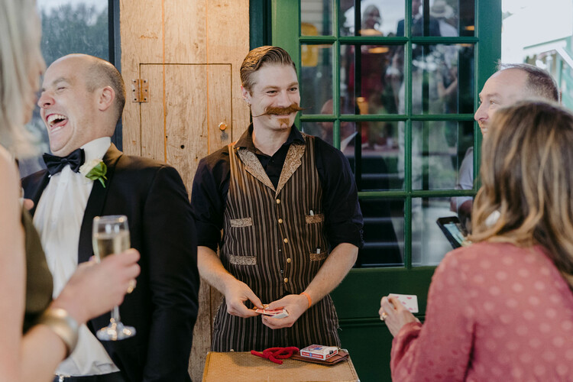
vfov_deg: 26.3
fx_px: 818
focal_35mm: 51
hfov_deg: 38.6
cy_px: 191
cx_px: 291
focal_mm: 50
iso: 6400
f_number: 2.5
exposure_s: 1/160
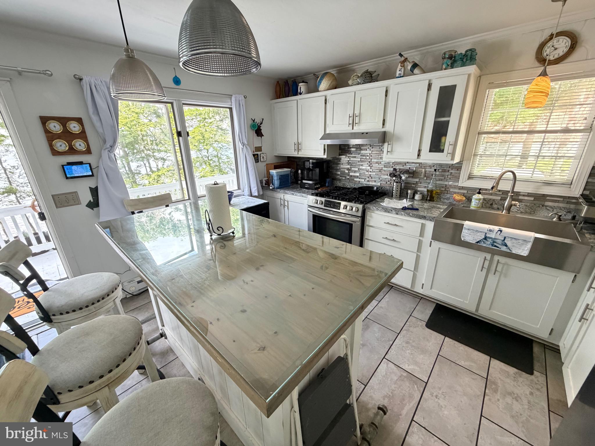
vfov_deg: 85.7
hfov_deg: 102.1
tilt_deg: -20.3
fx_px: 241
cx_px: 298
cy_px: 223
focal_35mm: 14
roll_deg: +1.1
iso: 500
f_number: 2.2
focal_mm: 2.22
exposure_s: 1/60
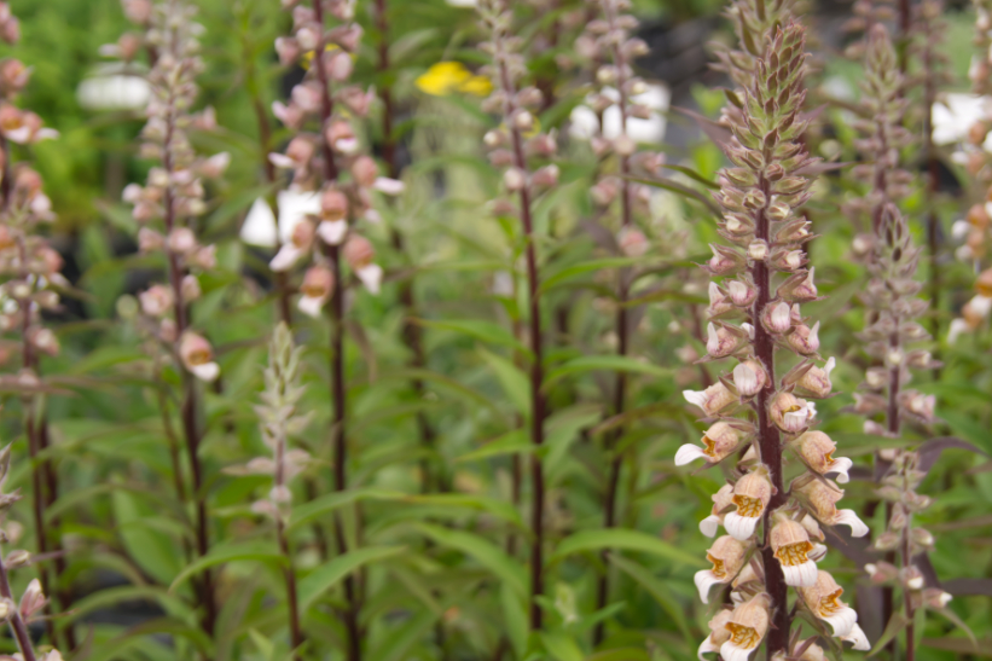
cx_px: 556
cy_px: 366
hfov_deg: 26.4
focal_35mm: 77
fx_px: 2114
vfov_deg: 17.8
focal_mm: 35
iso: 100
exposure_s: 1/200
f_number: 5
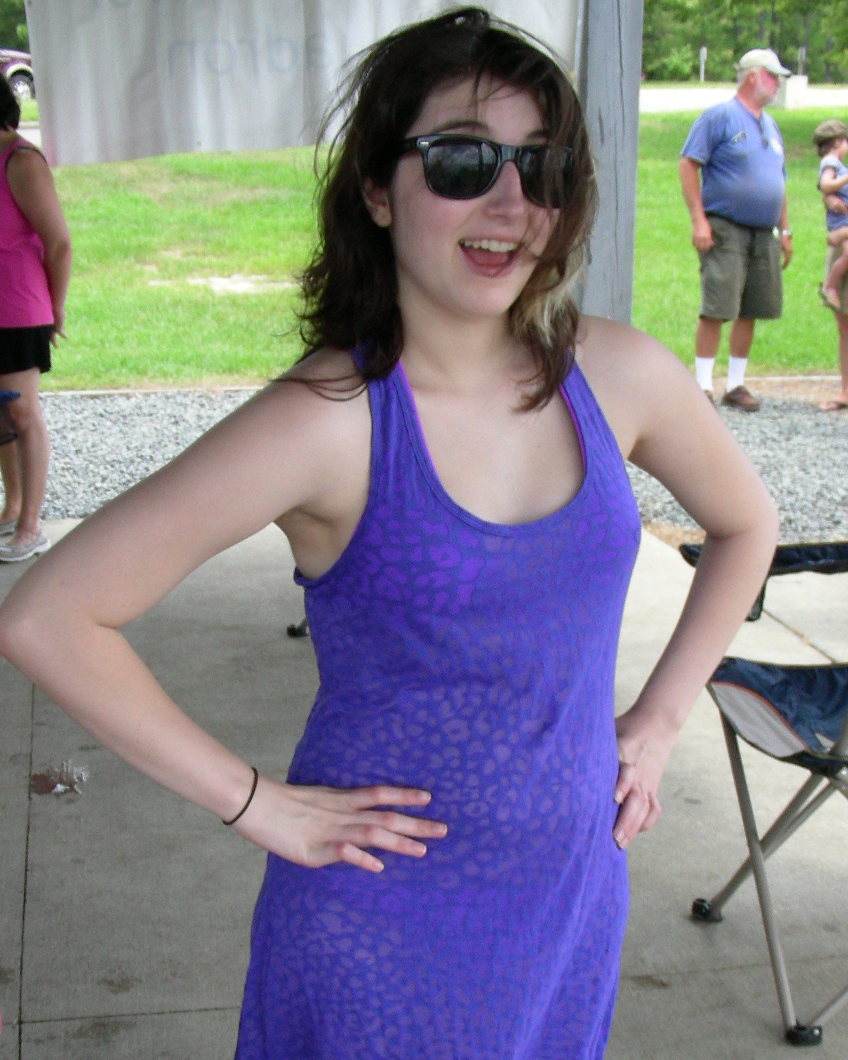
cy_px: 741
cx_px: 442
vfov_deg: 32.6
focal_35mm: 57
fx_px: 1788
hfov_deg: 26.7
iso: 50
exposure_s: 1/149
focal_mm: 6.3
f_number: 4
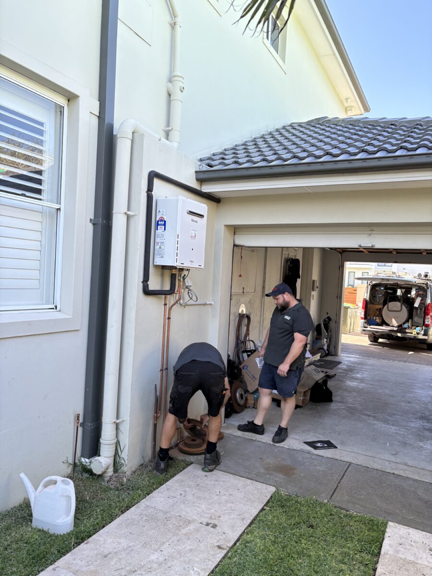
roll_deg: -1.3
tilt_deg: +1.0
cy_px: 288
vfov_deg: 67.3
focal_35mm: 26
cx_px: 216
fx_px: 433
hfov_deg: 53.1
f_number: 1.6
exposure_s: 1/320
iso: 40
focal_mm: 5.96
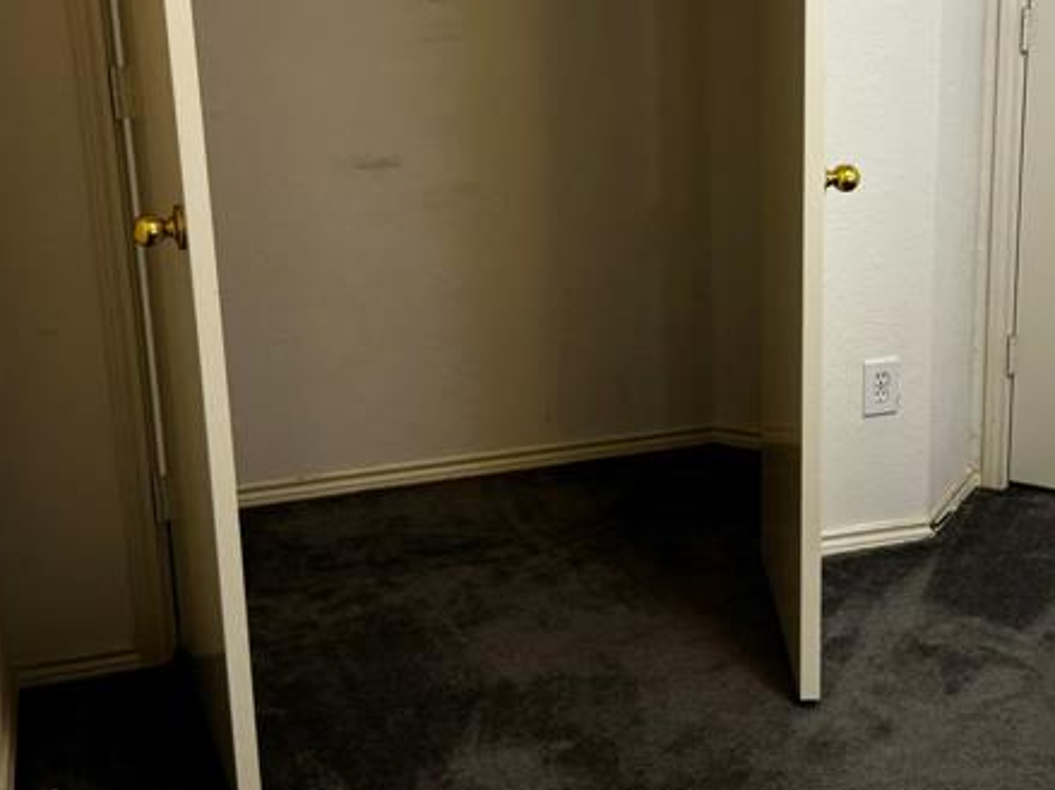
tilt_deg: -15.7
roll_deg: -0.1
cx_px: 750
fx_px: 1706
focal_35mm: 56
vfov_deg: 26.0
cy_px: 269
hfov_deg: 33.9
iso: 320
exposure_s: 1/60
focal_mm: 6.76
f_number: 1.78
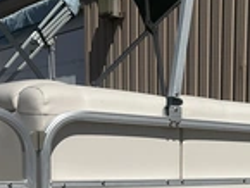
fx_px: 578
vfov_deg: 17.5
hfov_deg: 23.0
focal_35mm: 80
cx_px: 271
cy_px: 235
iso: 25
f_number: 1.8
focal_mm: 3
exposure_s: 1/5814
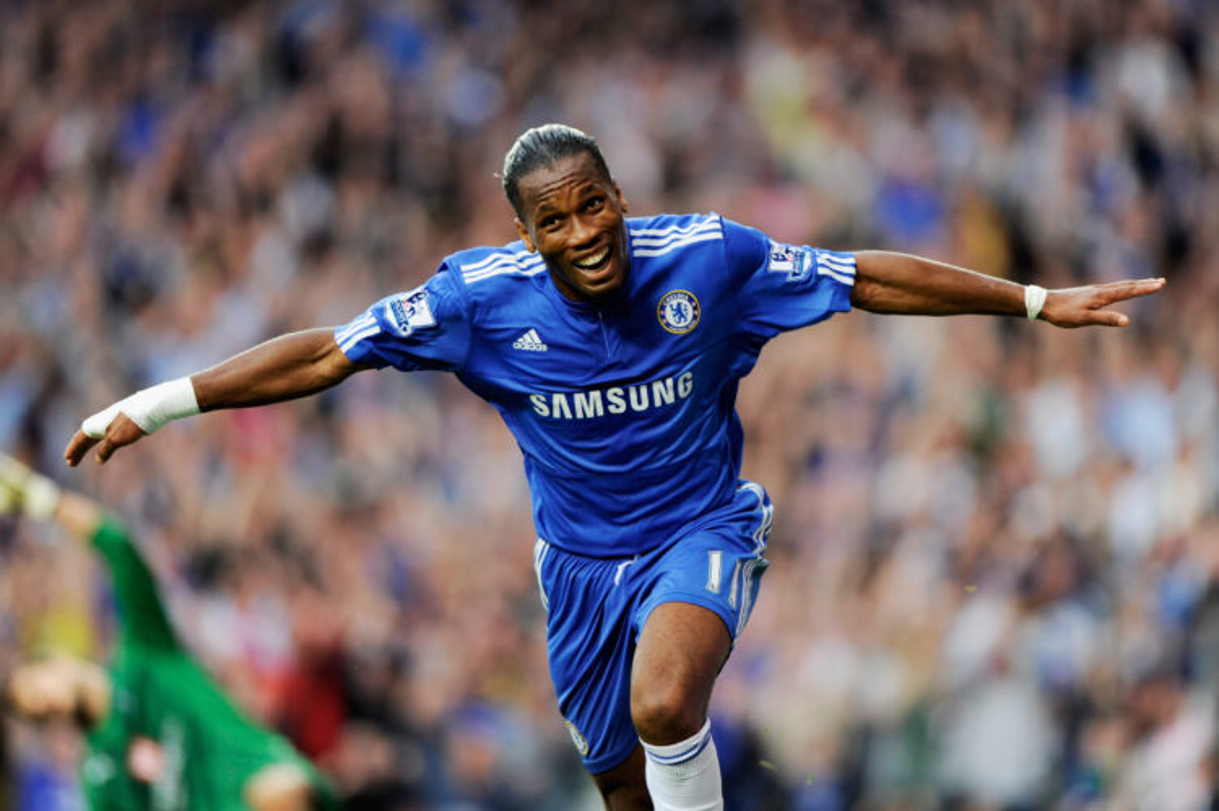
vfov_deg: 3.4
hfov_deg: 5.2
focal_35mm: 400
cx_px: 610
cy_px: 406
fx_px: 13535
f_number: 2.8
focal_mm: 400
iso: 1000
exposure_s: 1/800
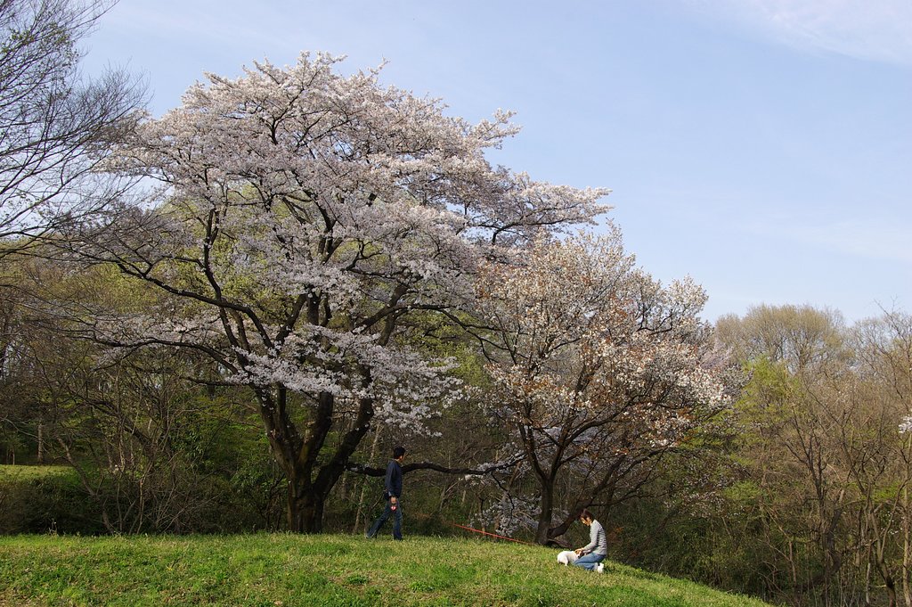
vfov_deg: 34.2
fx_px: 987
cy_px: 304
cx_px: 456
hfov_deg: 49.6
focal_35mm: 39
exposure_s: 1/250
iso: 200
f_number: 9
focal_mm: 26
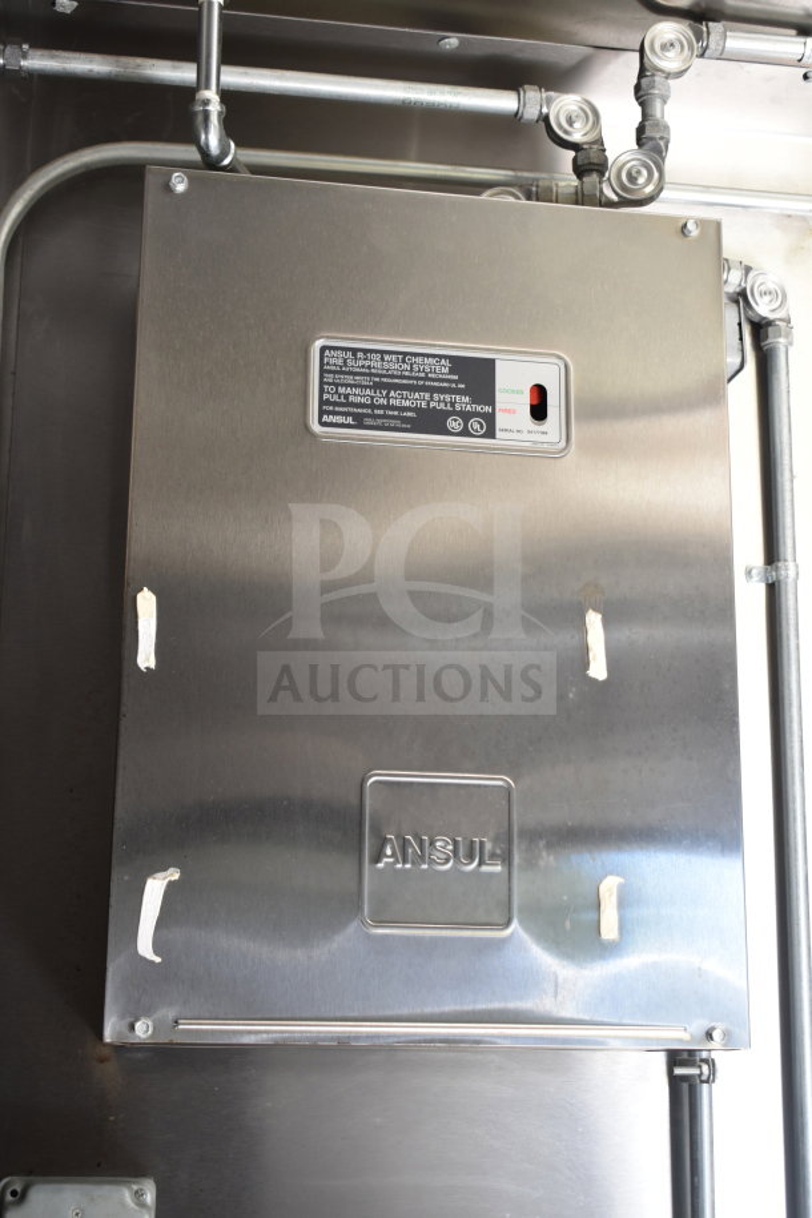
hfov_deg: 25.8
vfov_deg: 37.9
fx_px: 1776
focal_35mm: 52
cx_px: 406
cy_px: 609
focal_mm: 35
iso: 720
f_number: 4.5
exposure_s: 1/60
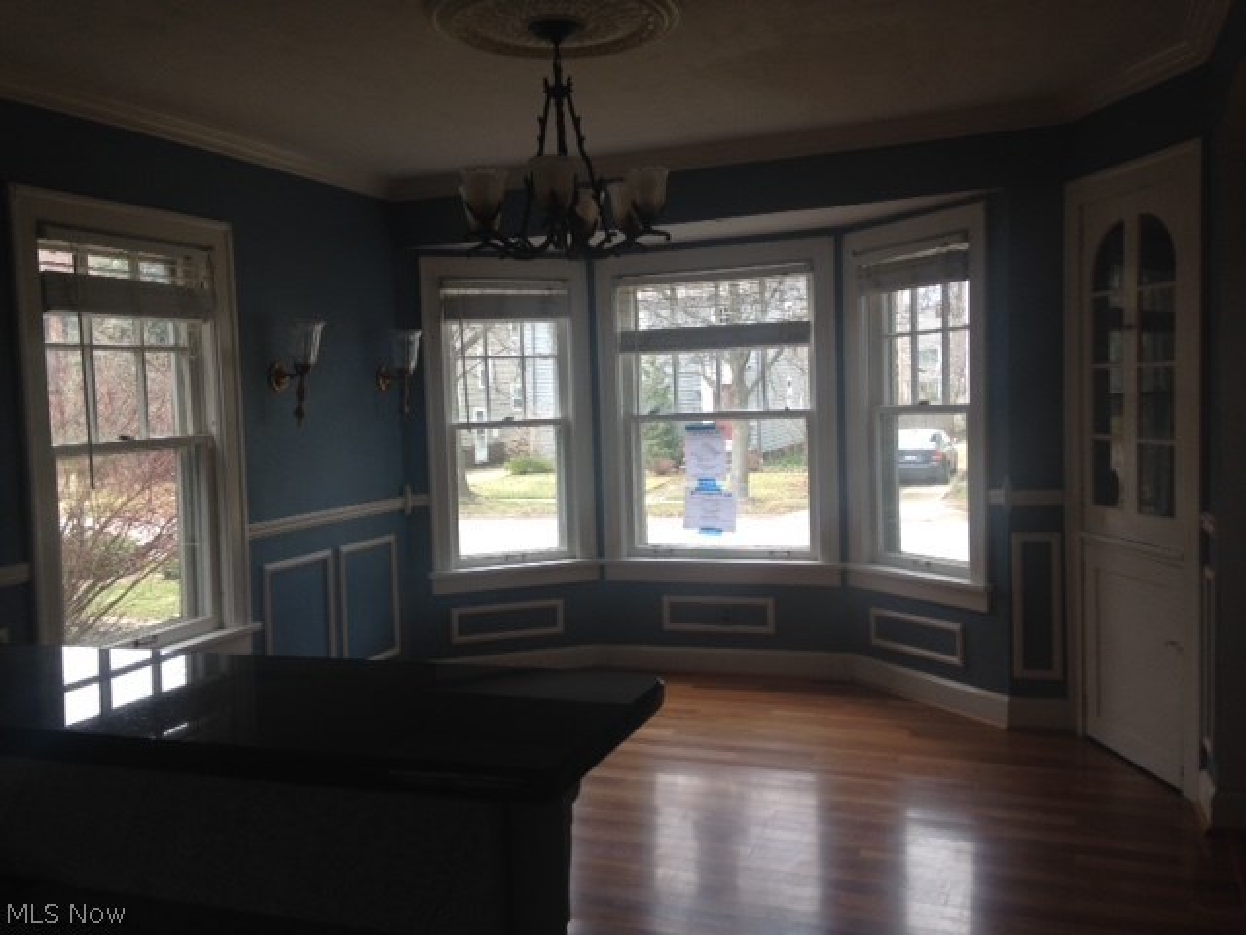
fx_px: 1188
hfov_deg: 55.4
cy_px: 468
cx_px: 623
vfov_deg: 42.9
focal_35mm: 33
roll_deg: +0.0
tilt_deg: -3.6
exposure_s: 1/126
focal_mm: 4.12
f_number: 2.4
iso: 50
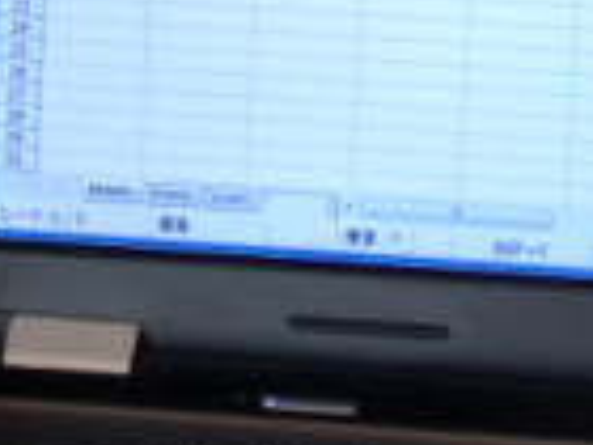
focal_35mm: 284
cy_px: -199
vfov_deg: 5.2
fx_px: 4865
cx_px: -21
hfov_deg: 6.9
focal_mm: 15.51
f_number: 5.1
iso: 320
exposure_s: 1/40
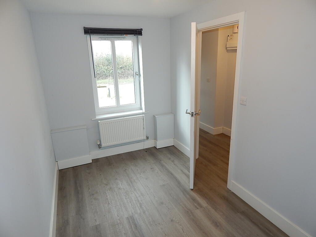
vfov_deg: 61.1
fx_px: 201
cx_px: 158
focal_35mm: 22
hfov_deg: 76.4
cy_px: 118
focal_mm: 4
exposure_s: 1/30
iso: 125
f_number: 3
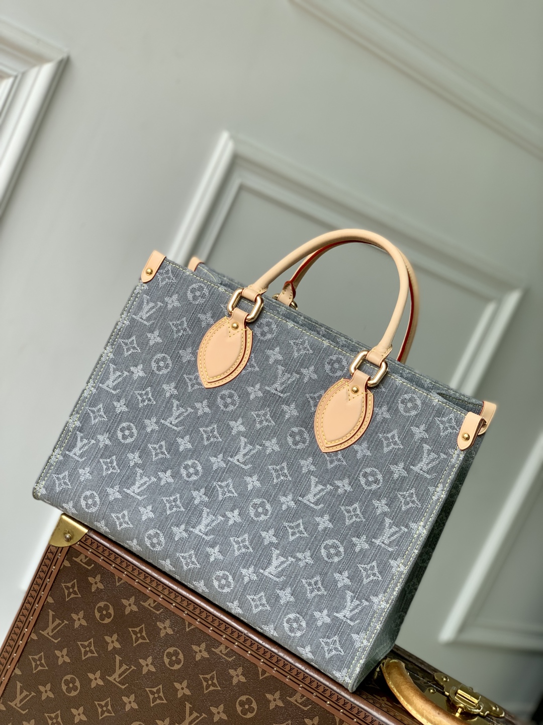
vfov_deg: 36.8
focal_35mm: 52
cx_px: 272
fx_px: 1088
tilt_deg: -7.1
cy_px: 362
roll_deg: -24.9
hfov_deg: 28.0
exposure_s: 1/224
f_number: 2.4
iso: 16
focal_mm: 6
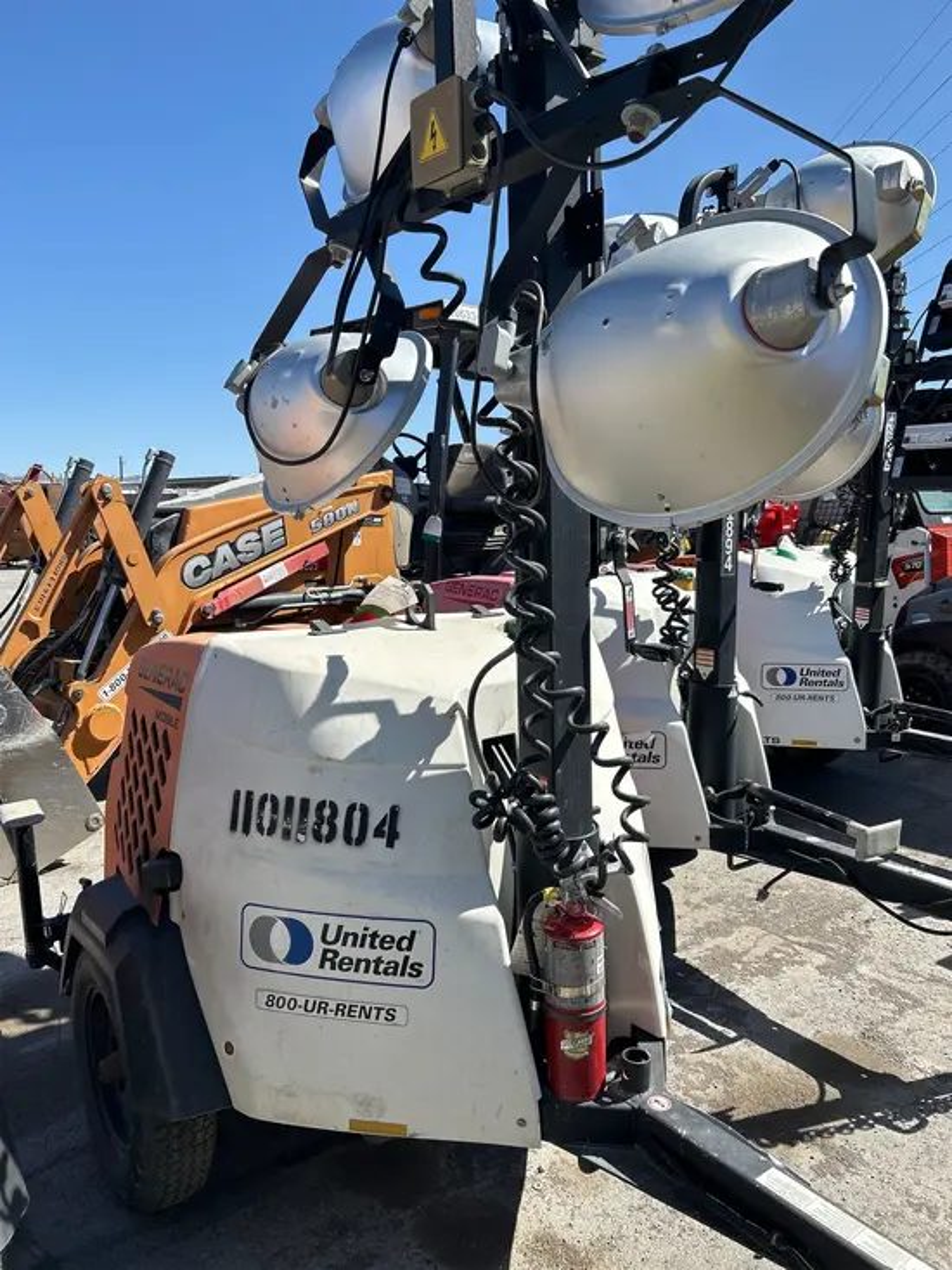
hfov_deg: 53.1
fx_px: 953
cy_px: 635
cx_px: 476
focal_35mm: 26
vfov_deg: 67.3
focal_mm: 5.7
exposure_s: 1/3831
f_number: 1.5
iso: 50
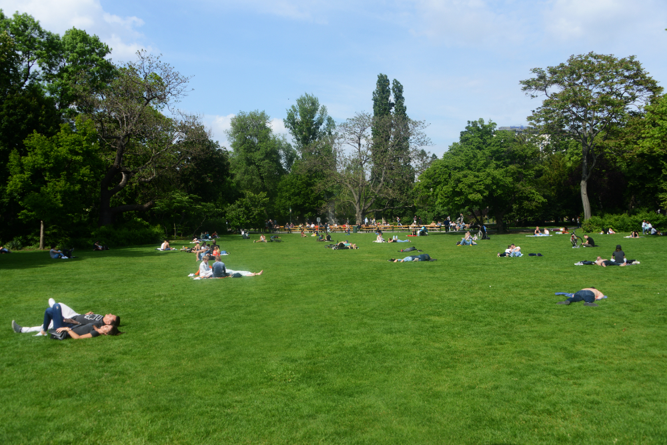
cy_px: 222
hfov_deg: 65.5
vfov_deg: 46.4
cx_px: 334
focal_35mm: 28
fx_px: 519
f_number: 6.3
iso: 250
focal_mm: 28
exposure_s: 1/800
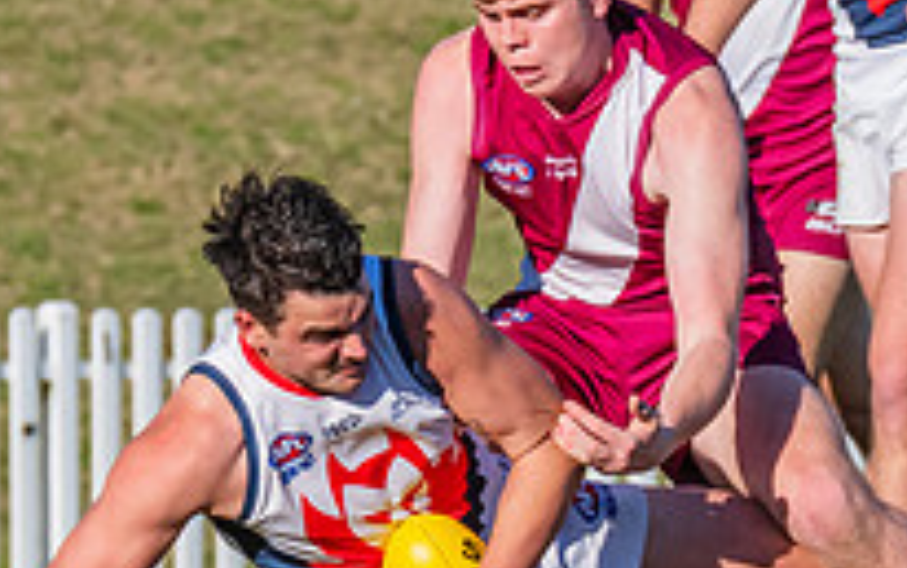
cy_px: 243
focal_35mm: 1693
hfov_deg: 1.2
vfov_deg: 0.8
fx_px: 41872
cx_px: 686
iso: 800
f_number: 13
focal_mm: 360
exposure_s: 1/1250
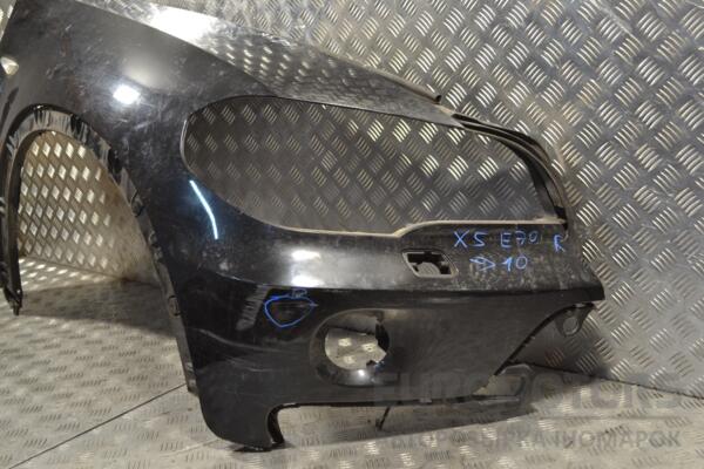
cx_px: 352
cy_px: 234
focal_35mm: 39
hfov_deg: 49.6
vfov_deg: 34.2
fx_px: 763
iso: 140
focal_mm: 26
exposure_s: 1/30
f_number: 4.2
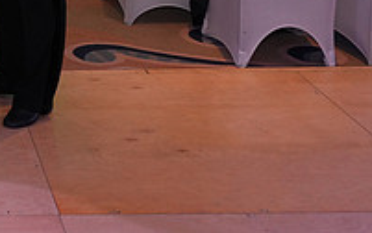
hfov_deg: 19.9
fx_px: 954
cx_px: -141
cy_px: -99
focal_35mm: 94
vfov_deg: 13.3
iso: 2000
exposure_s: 1/250
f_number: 7.1
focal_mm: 32
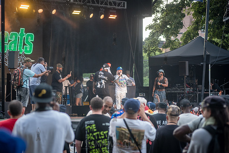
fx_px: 808
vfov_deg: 10.8
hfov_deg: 16.1
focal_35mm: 127
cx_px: 118
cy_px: 76
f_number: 4
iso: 1000
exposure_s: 1/640
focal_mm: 120
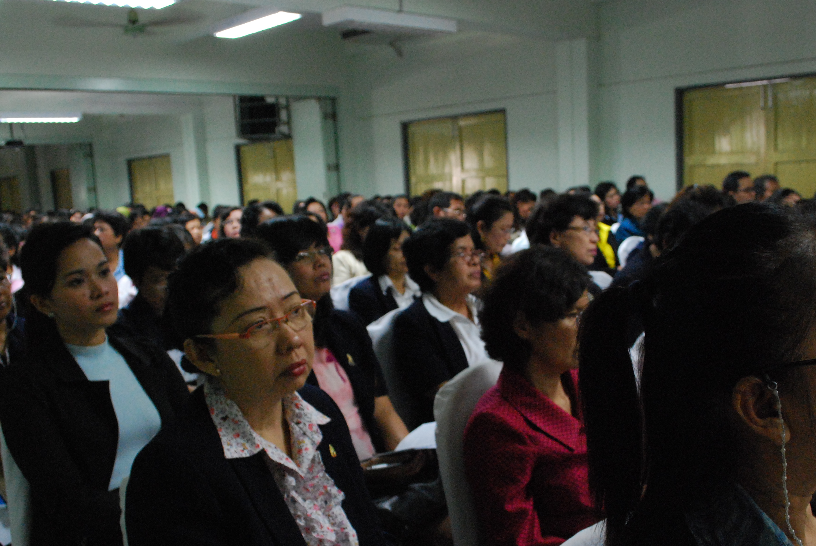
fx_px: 840
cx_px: 443
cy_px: 359
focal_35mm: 37
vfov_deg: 35.7
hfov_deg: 51.8
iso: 1600
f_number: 5.6
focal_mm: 18
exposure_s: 1/25
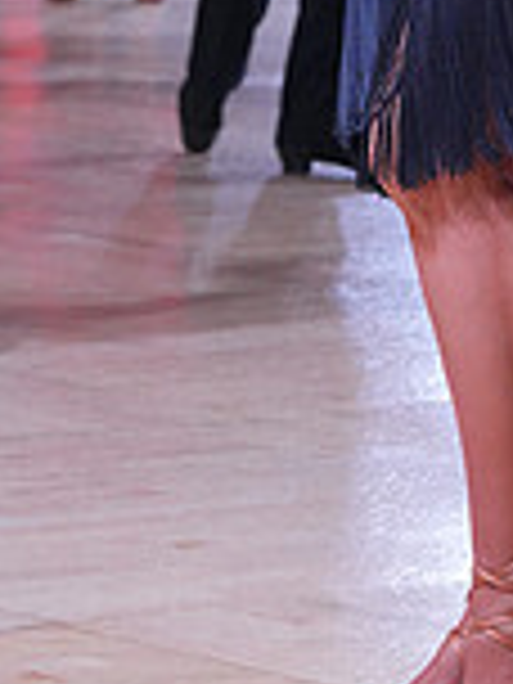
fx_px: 5948
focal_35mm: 301
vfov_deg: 6.5
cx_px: 758
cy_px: -315
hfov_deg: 4.9
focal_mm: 82
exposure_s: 1/400
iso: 2000
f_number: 6.3
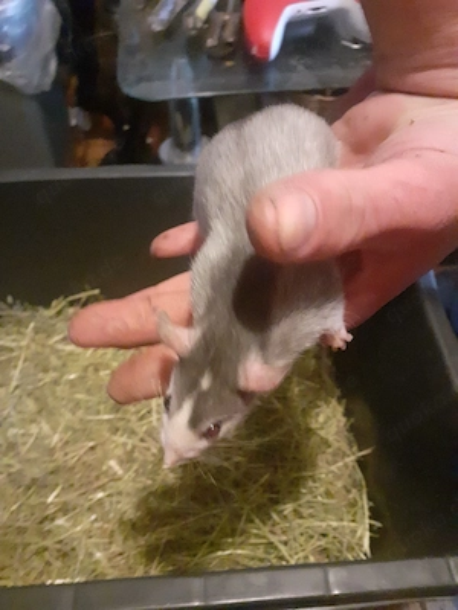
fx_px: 476
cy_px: 305
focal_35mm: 27
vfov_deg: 65.3
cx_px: 229
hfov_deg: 51.4
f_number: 1.9
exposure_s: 1/20
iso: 1000
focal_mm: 3.6
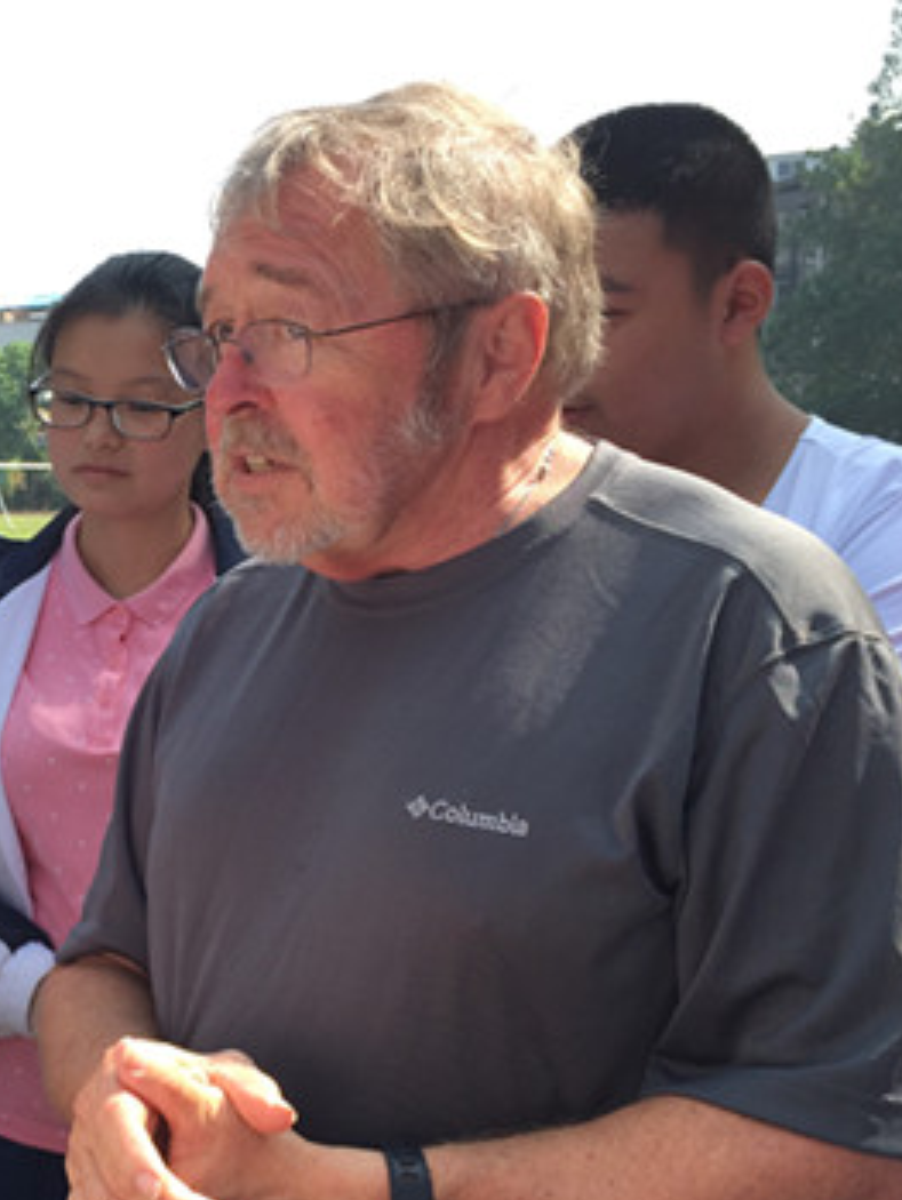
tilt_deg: -6.6
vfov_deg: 36.1
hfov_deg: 26.2
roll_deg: -0.3
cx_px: 10
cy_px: 648
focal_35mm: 53
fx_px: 1839
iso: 32
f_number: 2.2
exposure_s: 1/520
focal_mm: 4.15
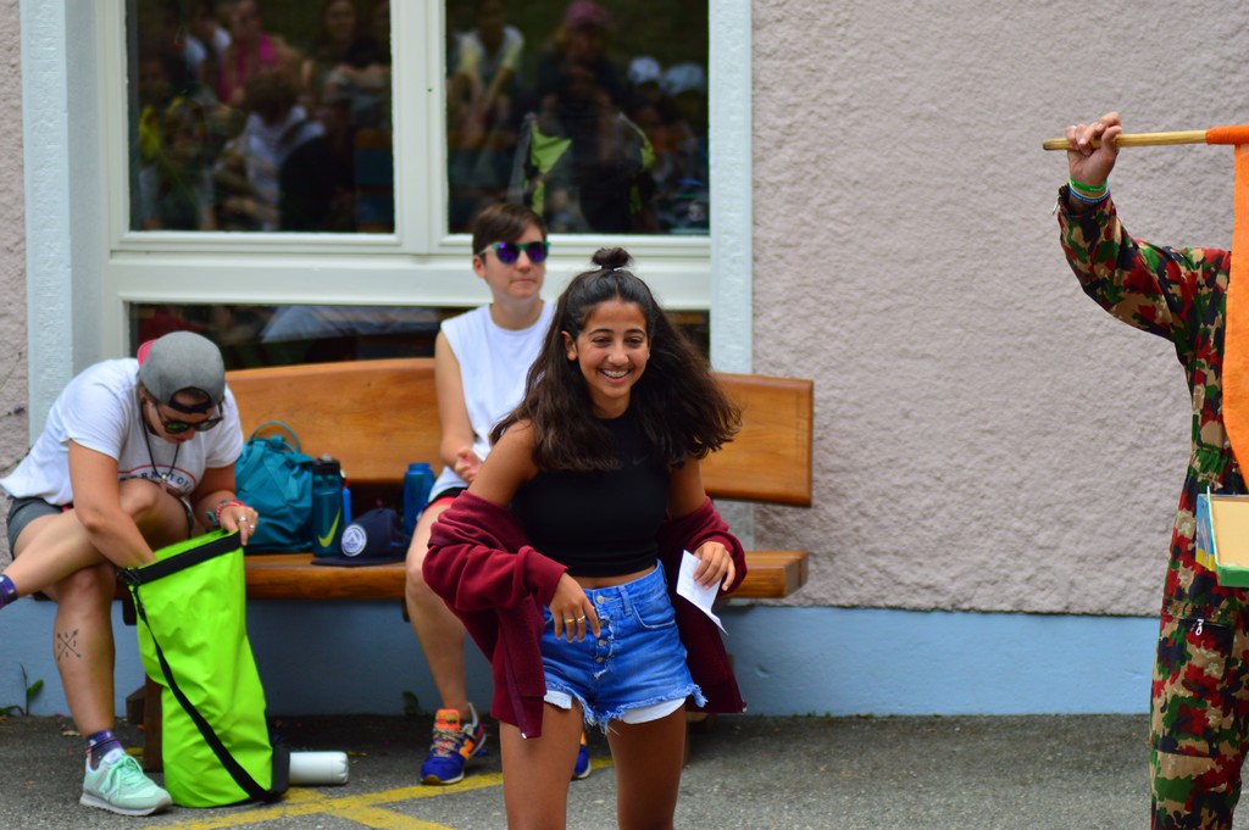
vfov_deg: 6.1
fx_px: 7800
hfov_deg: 9.2
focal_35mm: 225
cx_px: 624
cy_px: 415
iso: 200
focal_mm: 150
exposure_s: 1/1000
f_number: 4.2
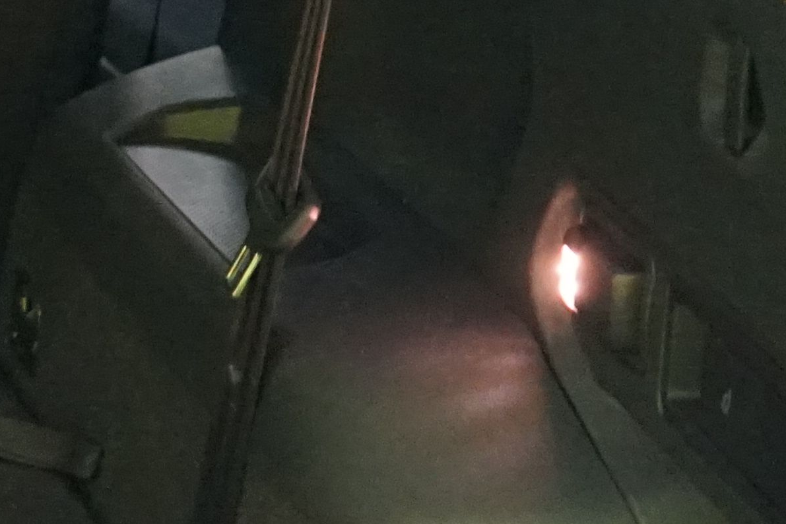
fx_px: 3078
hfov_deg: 12.4
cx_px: -899
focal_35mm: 141
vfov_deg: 9.7
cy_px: 326
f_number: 3.5
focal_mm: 28
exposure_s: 1/30
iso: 6400
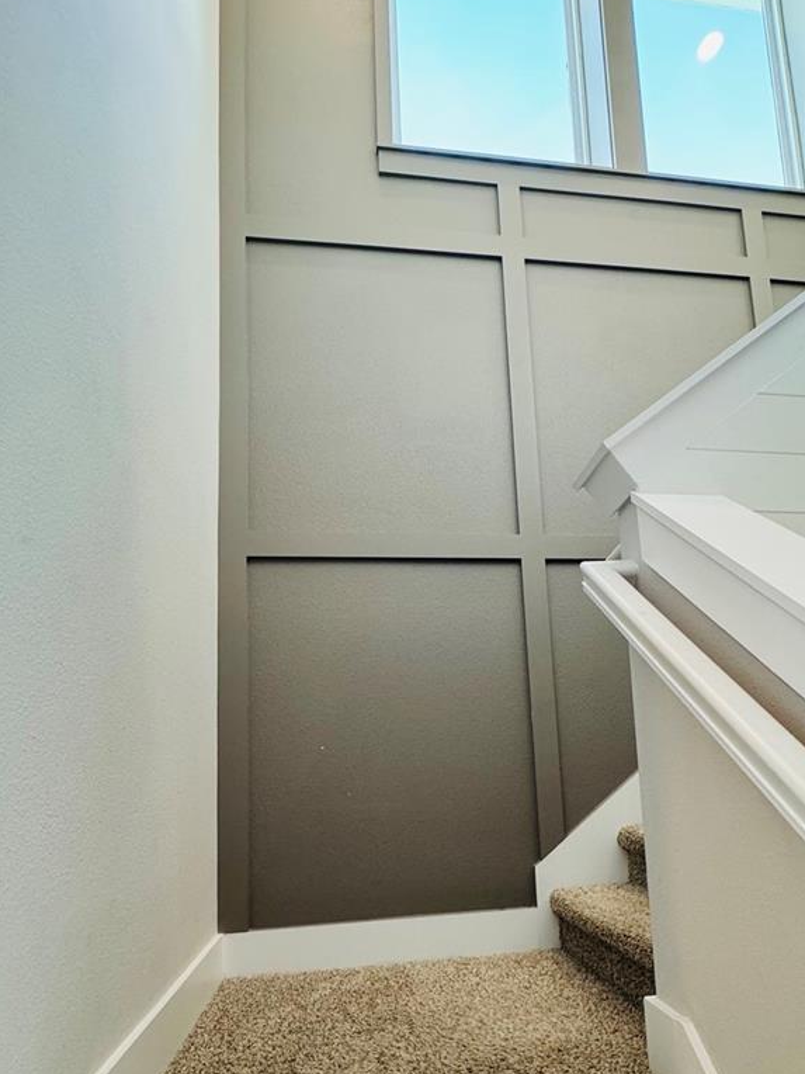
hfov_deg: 60.9
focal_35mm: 22
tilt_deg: +7.1
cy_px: 686
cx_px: 450
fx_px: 682
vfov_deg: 74.8
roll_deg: +2.7
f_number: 2.2
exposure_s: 1/60
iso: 250
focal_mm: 2.22
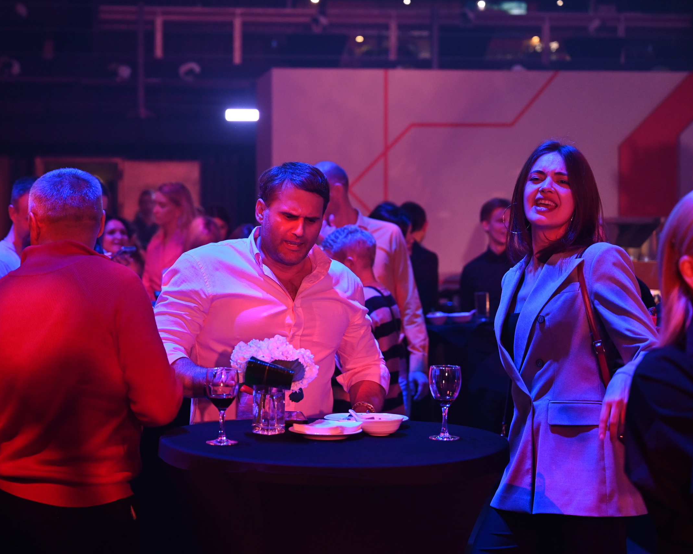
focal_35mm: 79
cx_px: 281
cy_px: 277
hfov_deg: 24.1
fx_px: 1620
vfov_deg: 19.4
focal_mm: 70
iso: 2500
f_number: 3.5
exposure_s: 1/320
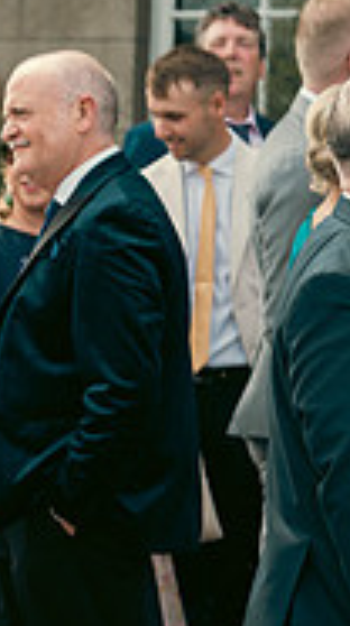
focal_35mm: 229
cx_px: -528
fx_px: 3795
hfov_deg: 5.1
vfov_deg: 9.4
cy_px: 409
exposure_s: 1/640
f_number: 3.5
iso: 125
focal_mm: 70
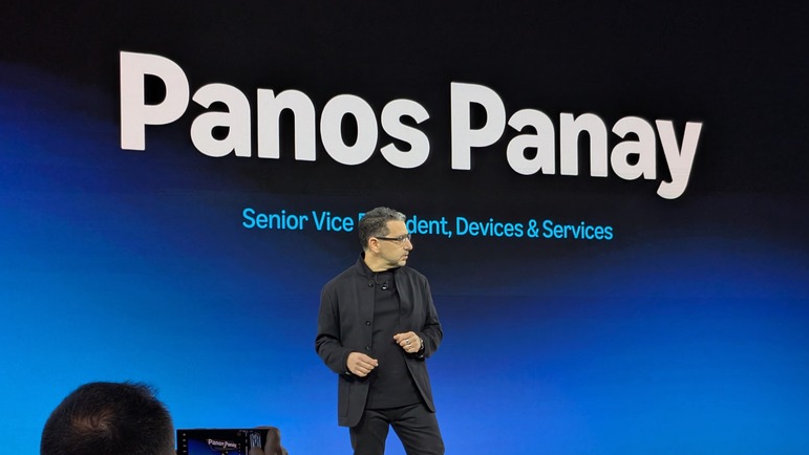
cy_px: 306
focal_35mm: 54
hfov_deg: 38.5
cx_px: 408
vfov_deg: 22.1
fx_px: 1159
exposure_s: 1/298
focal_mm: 4.53
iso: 96
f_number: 1.7
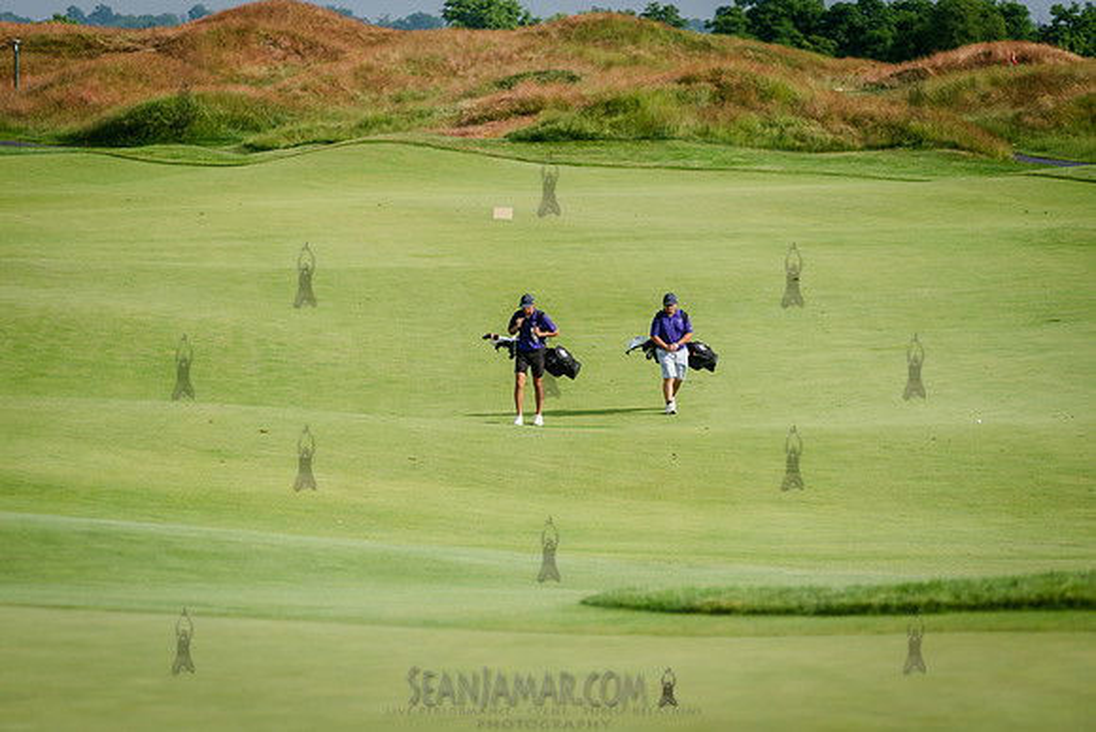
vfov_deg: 6.9
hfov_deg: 10.3
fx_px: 6090
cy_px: 366
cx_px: 548
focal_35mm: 200
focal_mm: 200
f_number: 3.5
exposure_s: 1/1600
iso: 125
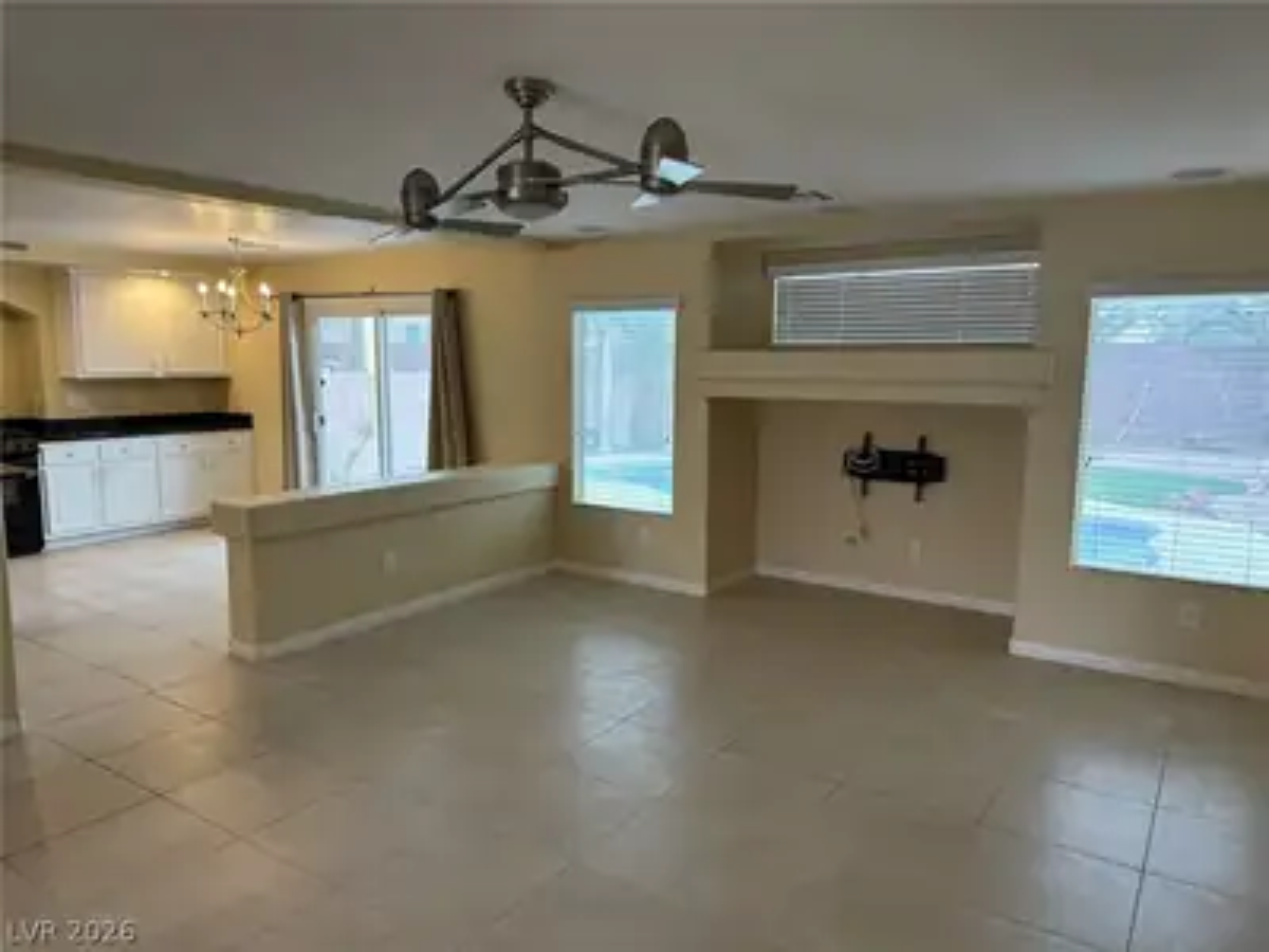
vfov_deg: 56.8
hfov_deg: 71.6
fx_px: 880
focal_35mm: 24
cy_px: 476
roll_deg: -0.7
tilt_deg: -8.2
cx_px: 634
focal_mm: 6.86
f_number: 1.78
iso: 160
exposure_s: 1/120
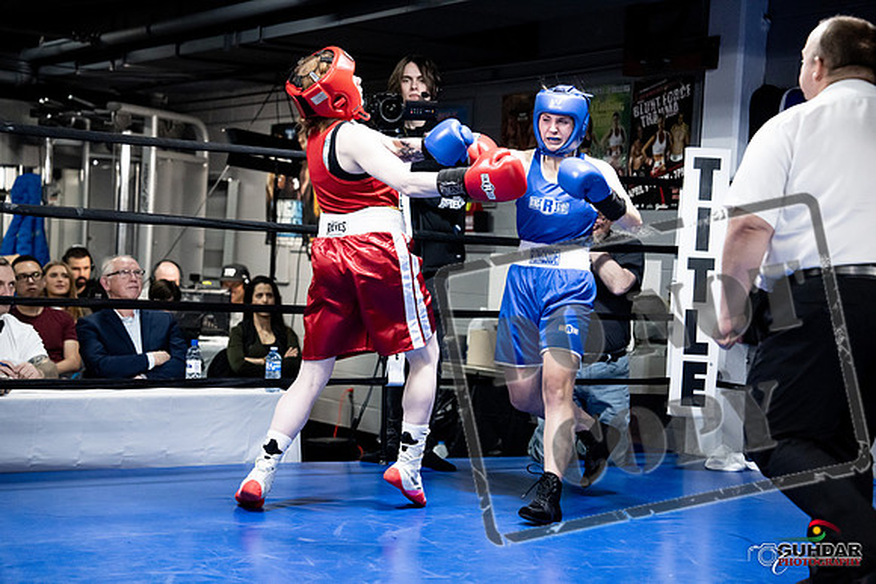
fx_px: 1704
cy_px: 292
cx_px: 438
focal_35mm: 70
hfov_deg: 28.8
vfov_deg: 19.5
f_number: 2.8
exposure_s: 1/1000
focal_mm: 70
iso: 8000
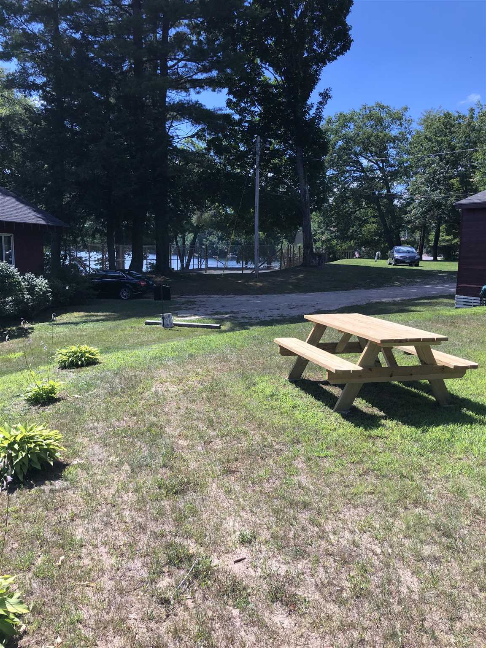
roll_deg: -2.2
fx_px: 524
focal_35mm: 28
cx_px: 243
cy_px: 324
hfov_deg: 49.7
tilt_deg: -7.4
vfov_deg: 63.4
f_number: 1.8
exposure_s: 1/2088
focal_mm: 3.99
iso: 20
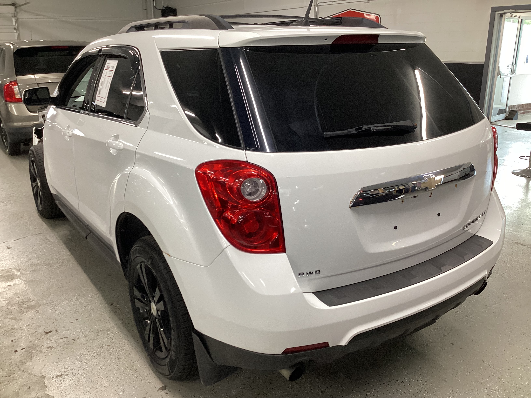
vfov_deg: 45.4
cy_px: 199
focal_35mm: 31
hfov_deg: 58.4
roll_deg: -0.4
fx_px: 476
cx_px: 266
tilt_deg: -18.8
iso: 125
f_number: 2.4
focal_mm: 3.3
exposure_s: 1/50
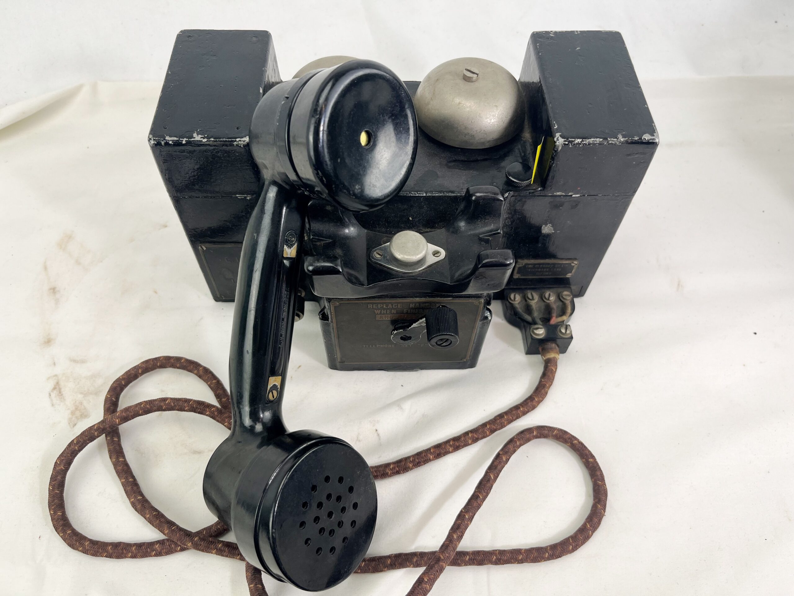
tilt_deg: -53.5
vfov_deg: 53.1
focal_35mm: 26
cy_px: 298
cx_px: 397
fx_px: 596
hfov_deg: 67.3
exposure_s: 1/138
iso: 32
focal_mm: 5.1
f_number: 1.6
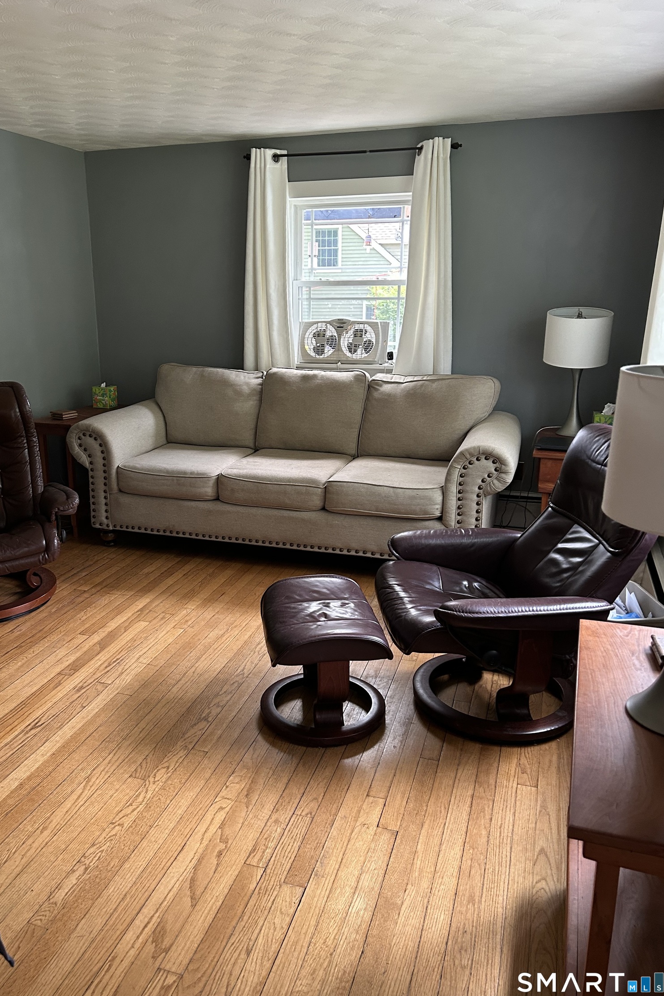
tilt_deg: -15.5
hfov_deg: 46.3
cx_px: 287
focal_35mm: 28
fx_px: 775
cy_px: 487
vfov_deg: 65.5
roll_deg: +0.2
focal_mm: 5.7
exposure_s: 1/60
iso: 200
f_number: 1.5
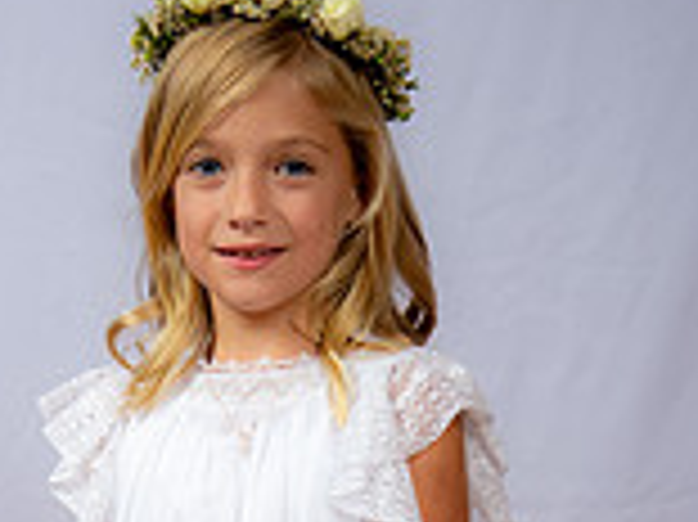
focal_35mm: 134
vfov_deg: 10.6
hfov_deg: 14.7
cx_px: 245
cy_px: 837
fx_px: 2700
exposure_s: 1/160
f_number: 6.3
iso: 250
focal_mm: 48
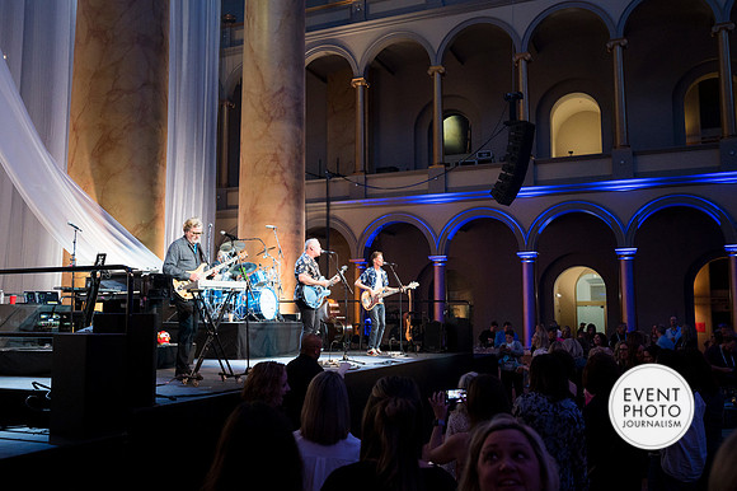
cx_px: 369
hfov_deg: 58.5
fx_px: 658
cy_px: 244
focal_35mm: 32
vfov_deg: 40.9
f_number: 4
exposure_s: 1/125
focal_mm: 30
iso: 1600
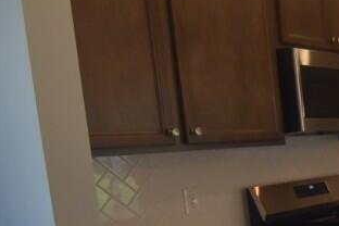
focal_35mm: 61
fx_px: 573
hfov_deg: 21.0
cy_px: 210
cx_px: 624
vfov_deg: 21.7
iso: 400
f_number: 6.3
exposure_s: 1/160
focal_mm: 11
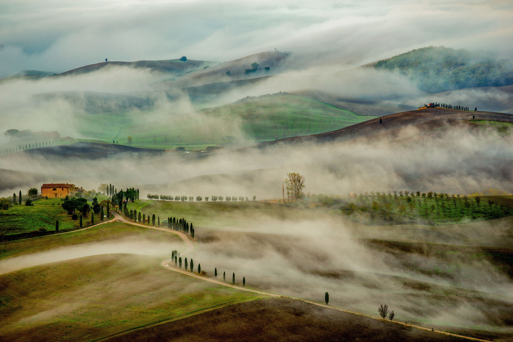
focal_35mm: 190
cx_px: 256
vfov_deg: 7.2
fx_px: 2708
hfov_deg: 10.8
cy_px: 171
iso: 200
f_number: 5
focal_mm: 190
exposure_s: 1/200
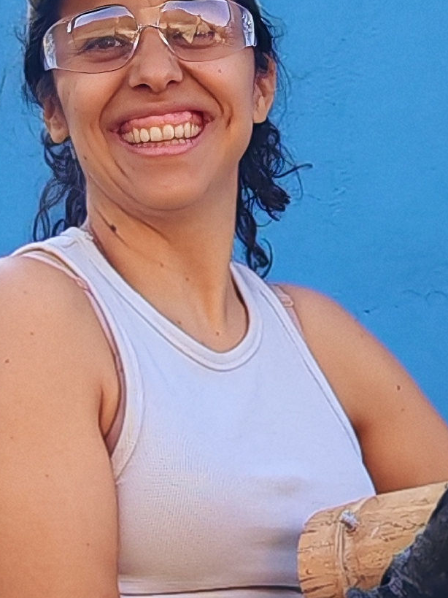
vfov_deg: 8.6
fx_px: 3884
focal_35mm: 225
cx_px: 462
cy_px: 854
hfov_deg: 6.6
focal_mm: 6.83
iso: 50
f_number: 2
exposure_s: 1/350
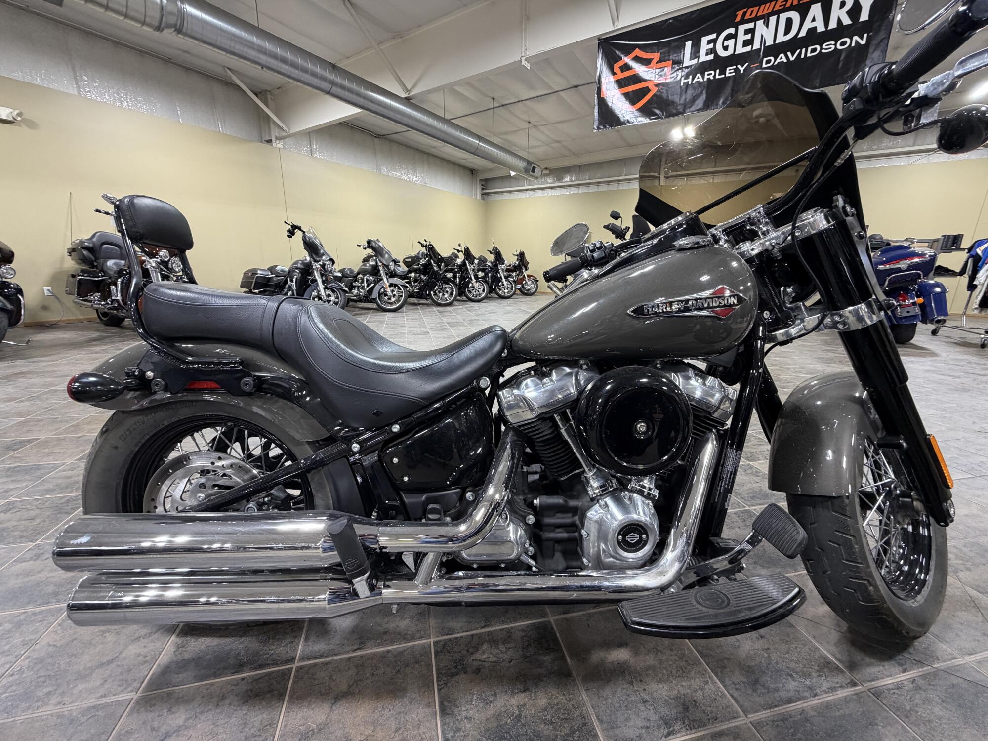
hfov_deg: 102.1
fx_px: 400
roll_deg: -0.3
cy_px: 370
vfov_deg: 85.7
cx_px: 494
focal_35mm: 14
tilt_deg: -15.5
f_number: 2.2
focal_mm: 2.22
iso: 320
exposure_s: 1/60
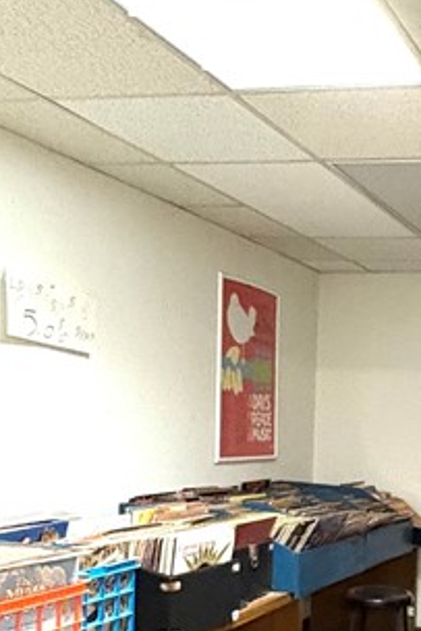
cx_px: 487
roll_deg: -3.1
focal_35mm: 49
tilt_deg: -1.8
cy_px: 469
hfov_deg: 25.2
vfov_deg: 39.3
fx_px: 858
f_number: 2.2
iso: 1000
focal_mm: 2.22
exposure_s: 1/60
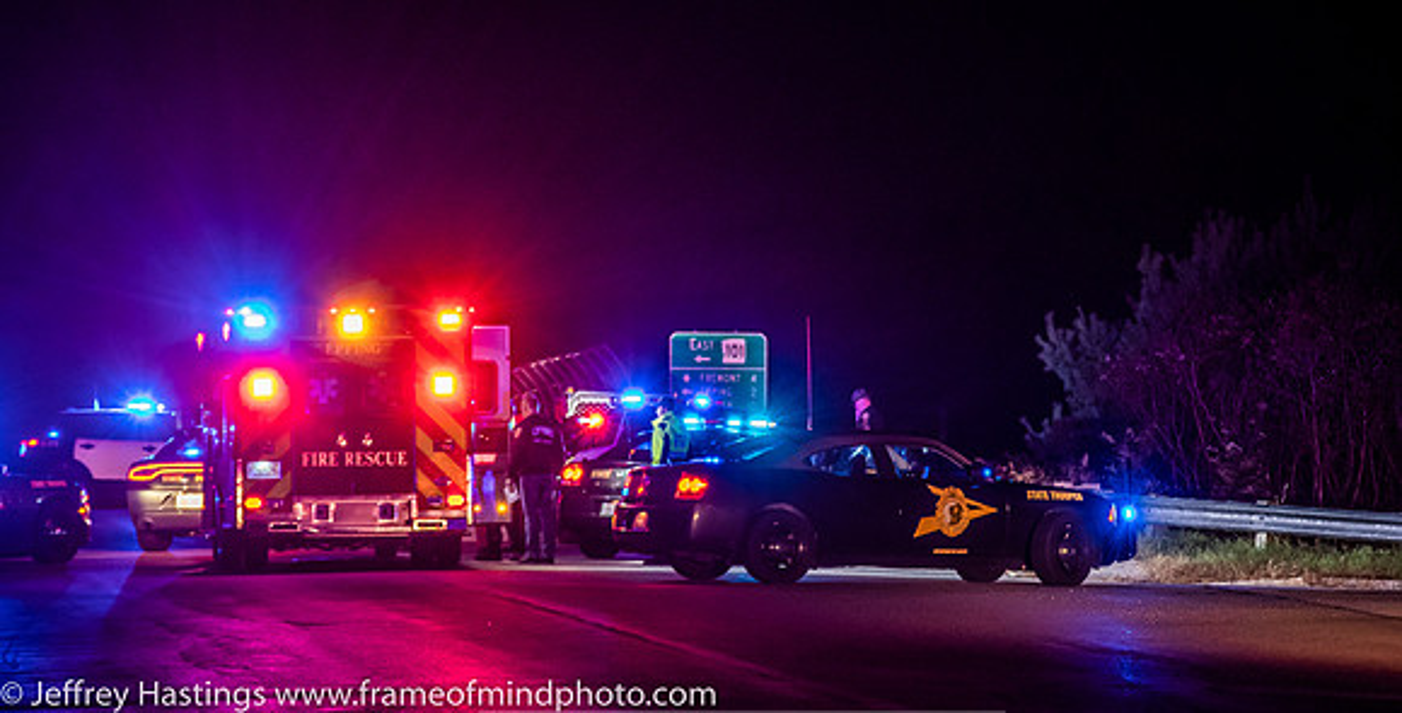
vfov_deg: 5.9
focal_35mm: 189
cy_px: 381
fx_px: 6861
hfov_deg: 11.7
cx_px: 680
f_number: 4.5
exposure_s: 1/50
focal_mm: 110
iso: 2000
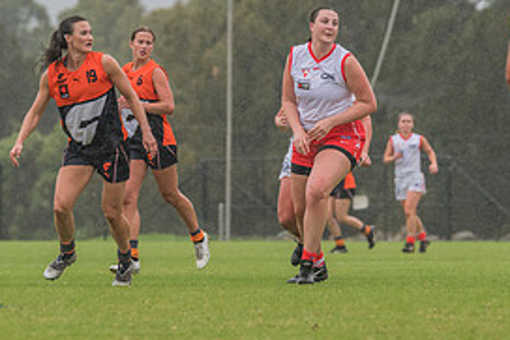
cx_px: 331
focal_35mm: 598
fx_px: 8466
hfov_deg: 3.5
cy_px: 56
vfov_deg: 2.3
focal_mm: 270
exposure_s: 1/2000
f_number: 6.3
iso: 800
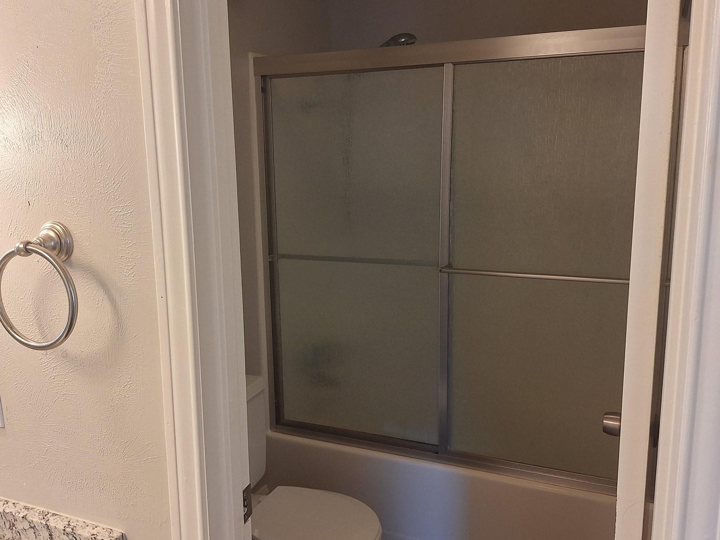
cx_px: 327
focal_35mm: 30
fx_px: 624
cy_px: 256
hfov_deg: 59.9
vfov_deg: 46.8
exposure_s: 1/60
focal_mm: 5.54
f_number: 1.8
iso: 40
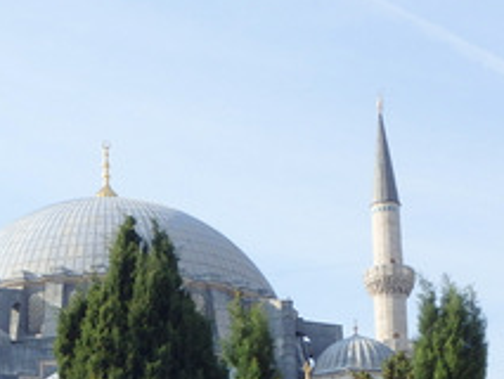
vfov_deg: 12.7
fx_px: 1675
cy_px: 394
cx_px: 95
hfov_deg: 17.0
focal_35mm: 115
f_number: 4.9
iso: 125
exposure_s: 1/400
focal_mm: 8.8
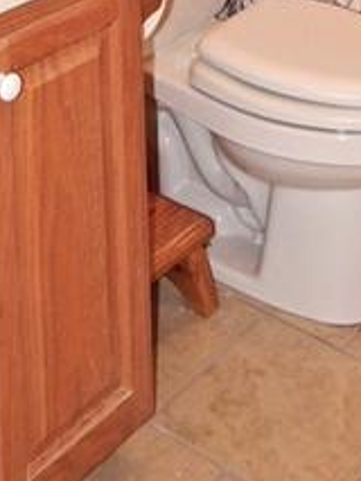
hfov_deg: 17.8
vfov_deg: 18.7
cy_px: -368
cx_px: 192
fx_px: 1153
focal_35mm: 83
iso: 200
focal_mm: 4
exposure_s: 1/30
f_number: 3
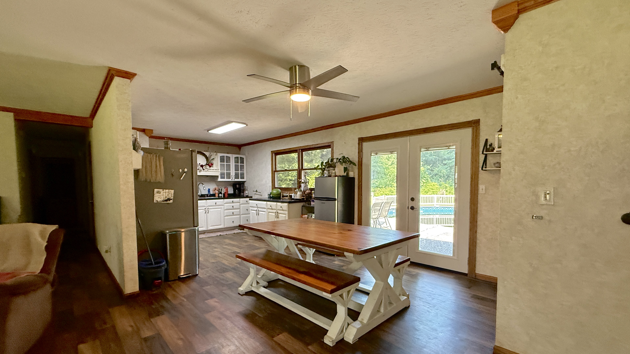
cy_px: 198
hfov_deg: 99.3
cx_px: 324
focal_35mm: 16
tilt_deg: -1.1
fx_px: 267
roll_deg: -2.7
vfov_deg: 66.9
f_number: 2.2
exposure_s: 1/120
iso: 320
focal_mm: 2.22
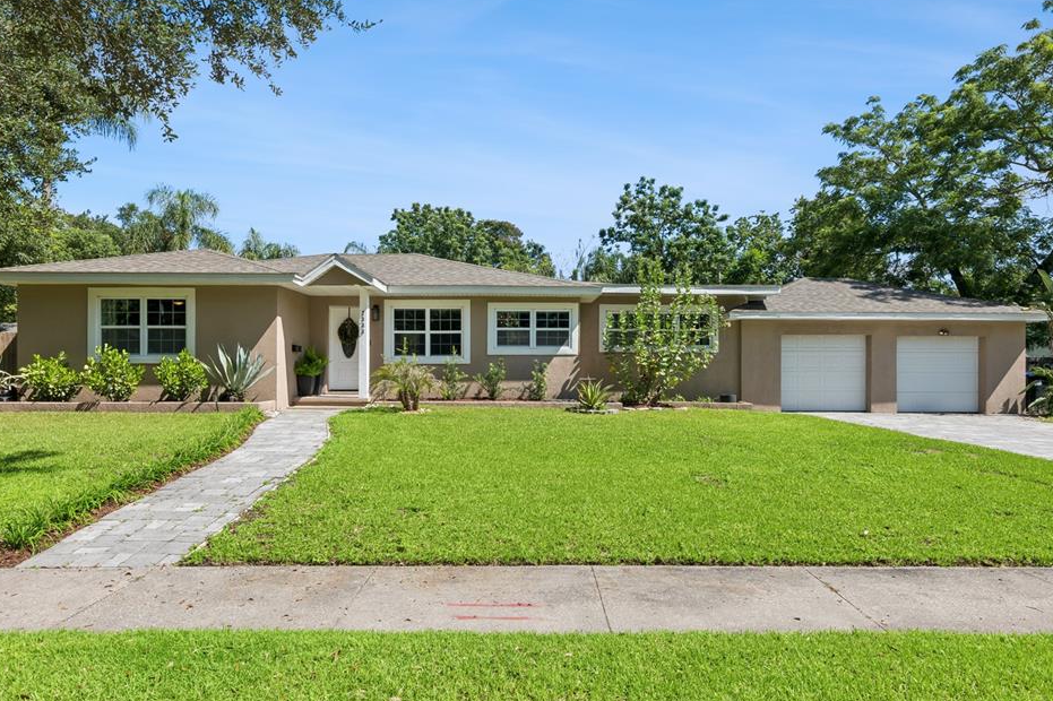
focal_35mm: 22
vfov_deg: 57.2
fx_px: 643
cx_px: 528
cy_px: 369
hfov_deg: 78.6
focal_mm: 20
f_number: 20
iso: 100
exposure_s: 1/30
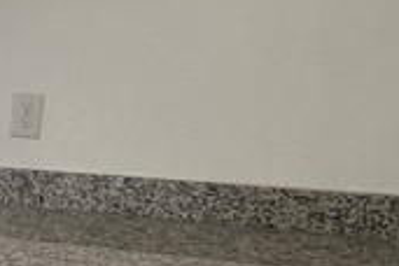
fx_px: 898
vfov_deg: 16.7
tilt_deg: -14.2
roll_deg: -0.2
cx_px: -306
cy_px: 233
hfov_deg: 19.3
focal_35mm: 81
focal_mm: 1.57
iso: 50
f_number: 1.8
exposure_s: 1/99
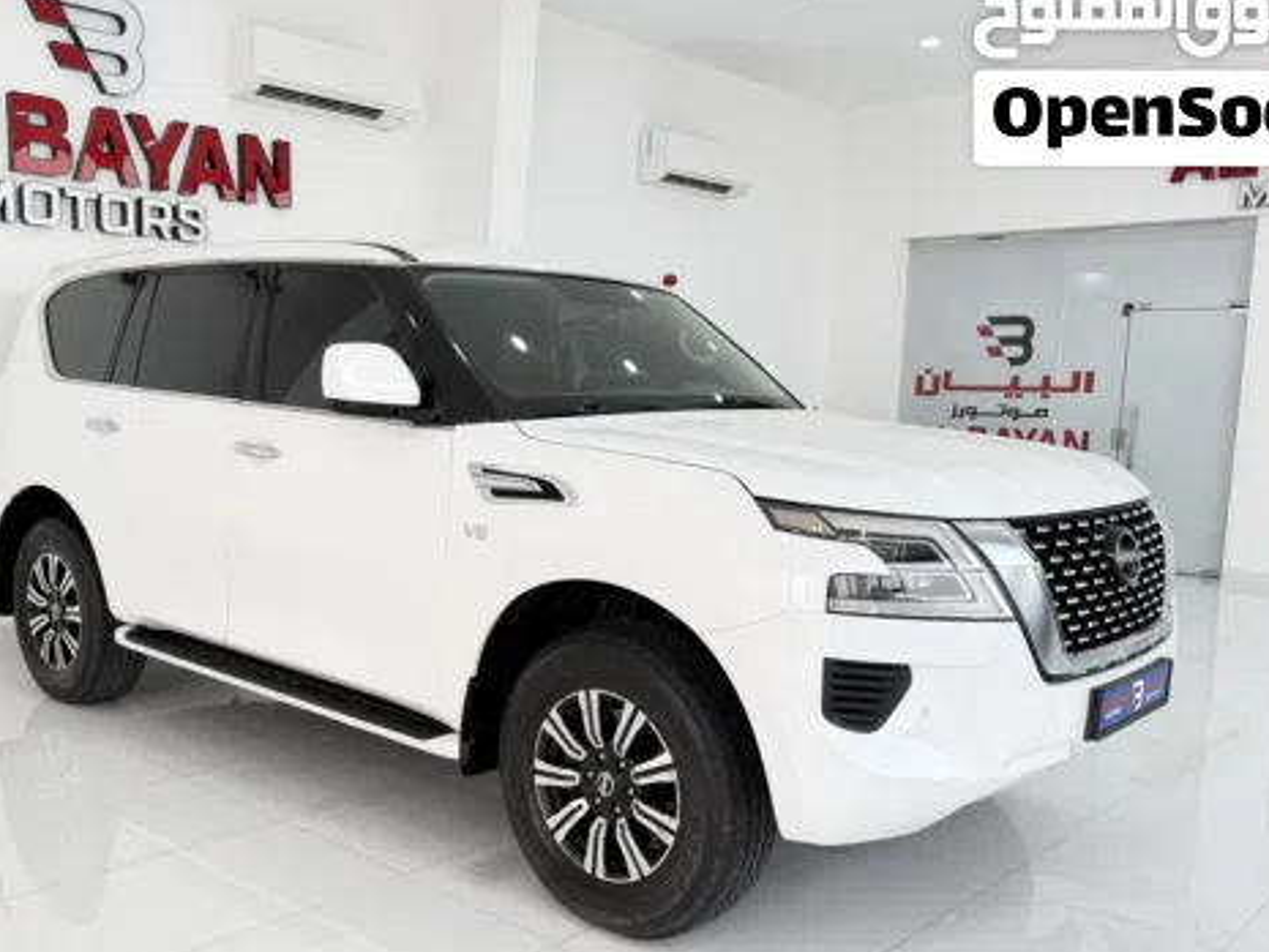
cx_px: 562
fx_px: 1210
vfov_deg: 42.8
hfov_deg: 55.2
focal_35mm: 33
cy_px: 559
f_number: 1.78
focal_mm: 6.76
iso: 80
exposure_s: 1/200
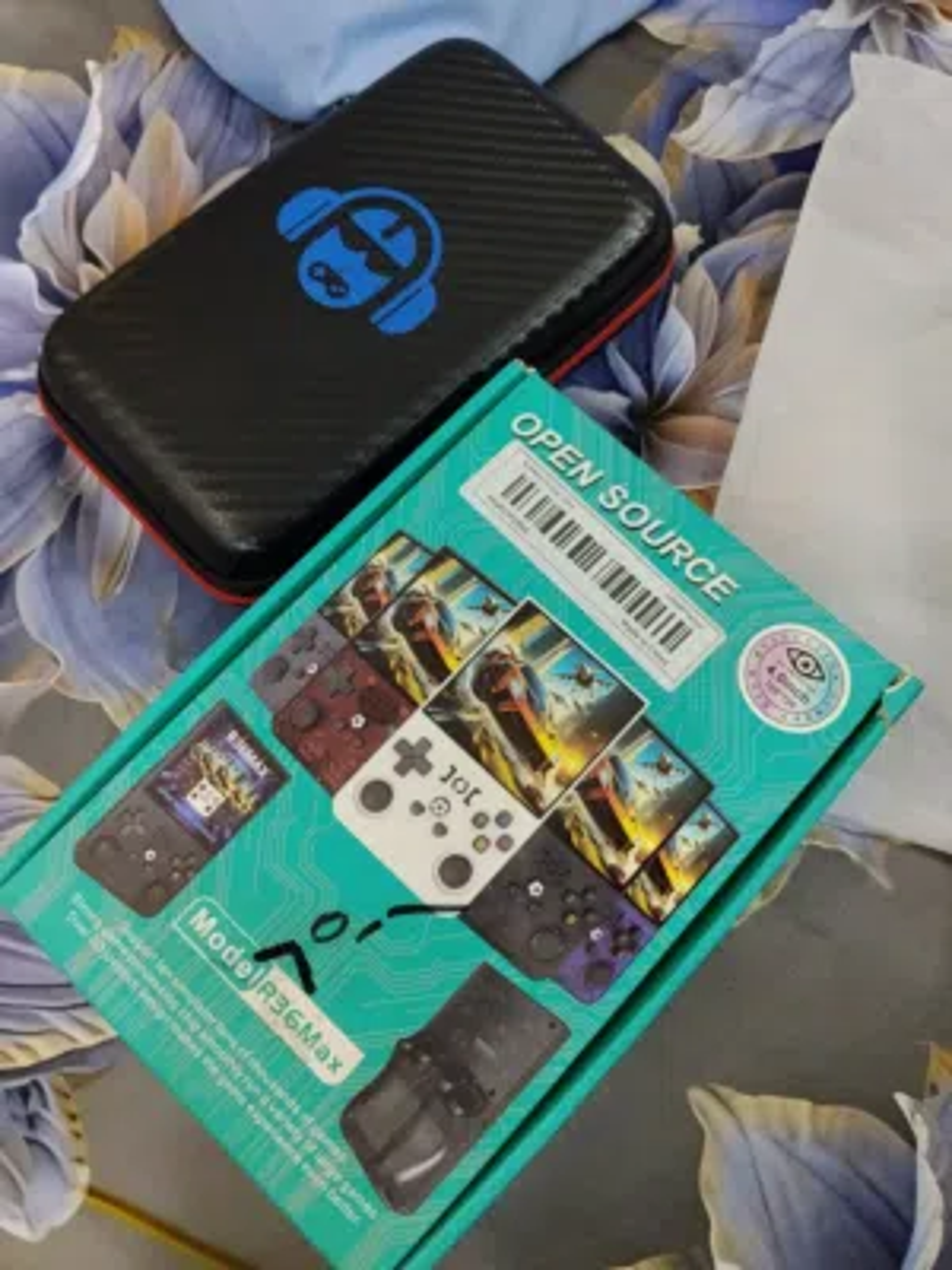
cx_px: 476
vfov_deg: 61.7
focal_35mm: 29
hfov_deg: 48.2
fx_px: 1063
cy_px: 635
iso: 500
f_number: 1.8
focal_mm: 4.22
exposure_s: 1/33
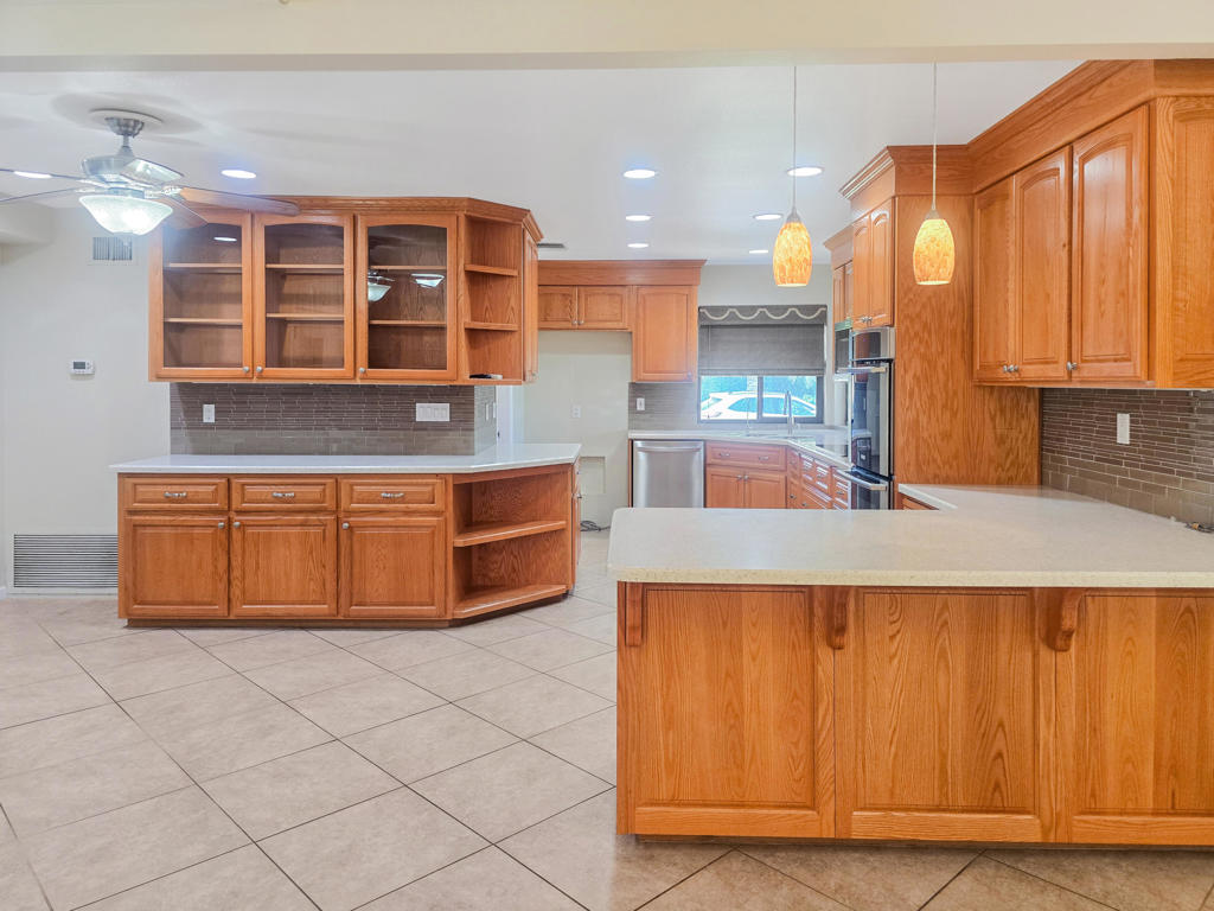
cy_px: 456
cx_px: 607
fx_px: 807
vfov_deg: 58.9
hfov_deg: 73.9
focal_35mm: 23
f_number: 1.7
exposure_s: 1/120
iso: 160
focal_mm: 6.3
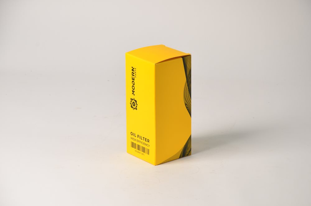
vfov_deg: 8.7
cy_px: 103
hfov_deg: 13.1
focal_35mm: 158
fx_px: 1358
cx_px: 156
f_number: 8
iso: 100
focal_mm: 105
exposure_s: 1/13
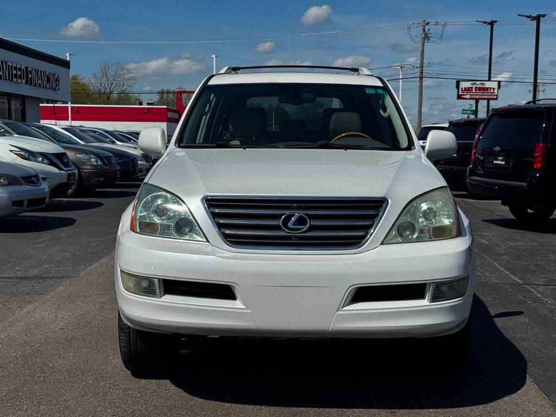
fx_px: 771
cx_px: 278
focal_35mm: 48
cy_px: 208
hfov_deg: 39.7
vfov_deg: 30.3
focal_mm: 6.76
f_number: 1.78
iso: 80
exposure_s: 1/15385
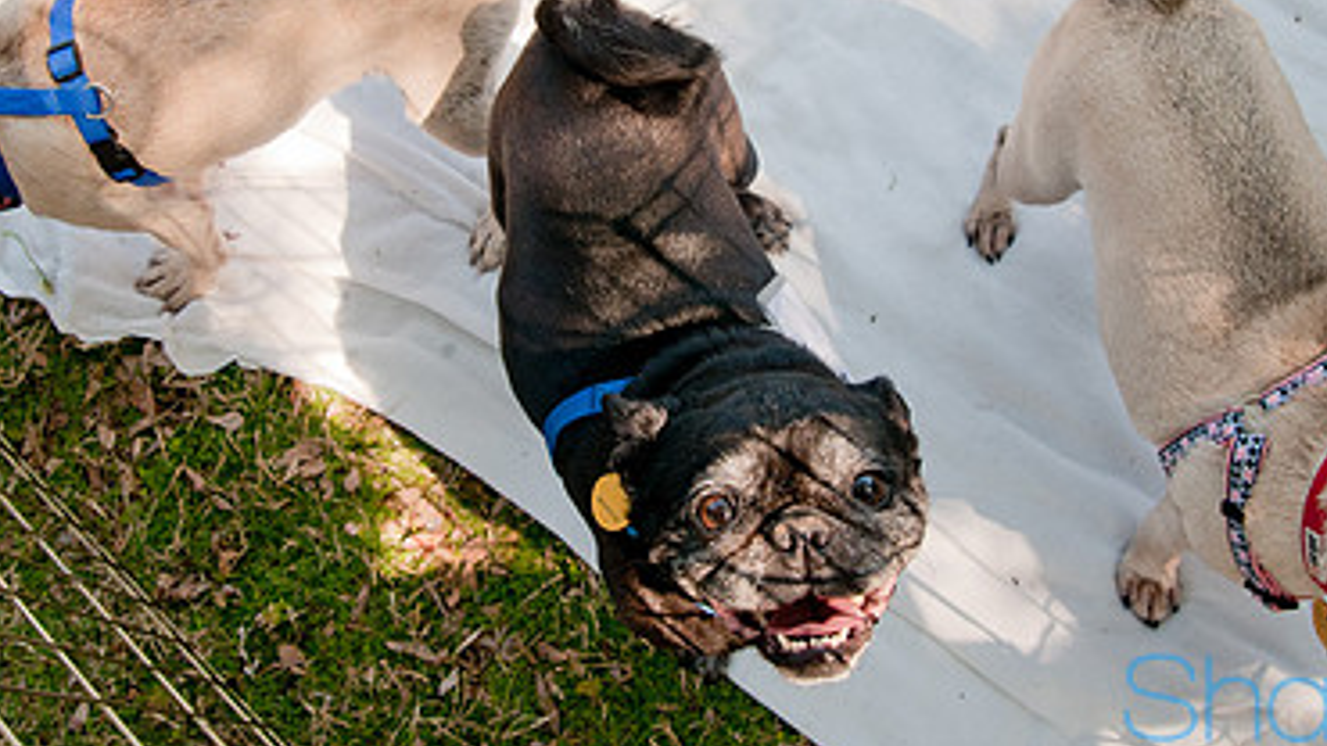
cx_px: 656
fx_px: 1471
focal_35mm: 42
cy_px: 192
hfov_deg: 48.5
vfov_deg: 28.1
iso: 400
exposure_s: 1/400
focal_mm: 17
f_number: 5
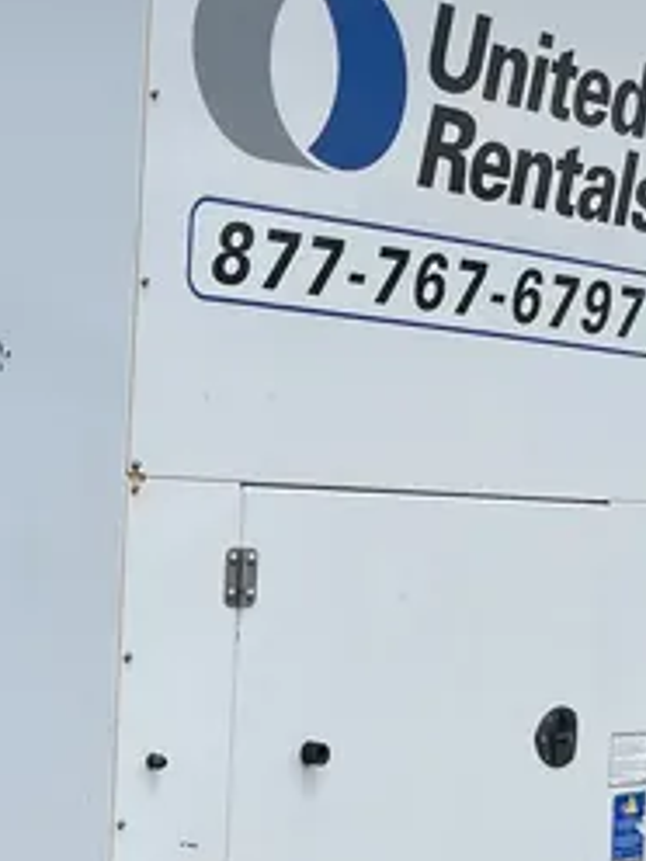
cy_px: 602
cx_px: -215
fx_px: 1916
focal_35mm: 77
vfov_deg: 25.2
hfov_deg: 17.8
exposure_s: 1/4292
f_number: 1.6
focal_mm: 4.2
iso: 32
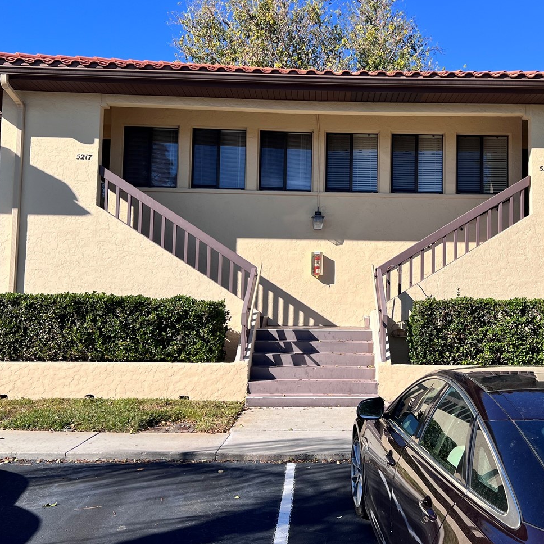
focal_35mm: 38
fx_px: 676
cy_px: 262
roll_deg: -1.1
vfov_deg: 43.9
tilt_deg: +3.1
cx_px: 353
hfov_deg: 43.4
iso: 50
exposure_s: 1/3968
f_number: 1.5
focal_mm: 5.7
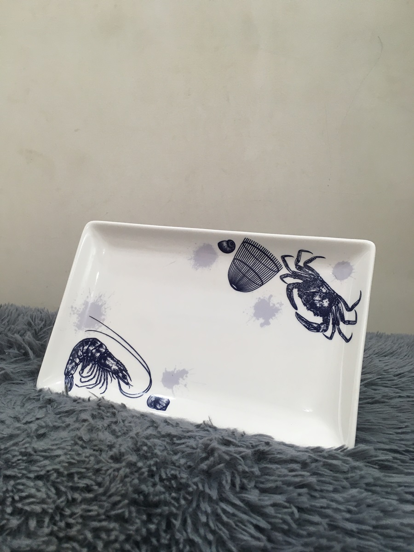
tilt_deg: -11.2
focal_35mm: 29
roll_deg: -1.2
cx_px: 207
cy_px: 276
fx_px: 462
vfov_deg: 61.7
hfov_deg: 48.2
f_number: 2.2
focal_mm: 4.15
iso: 40
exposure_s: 1/33
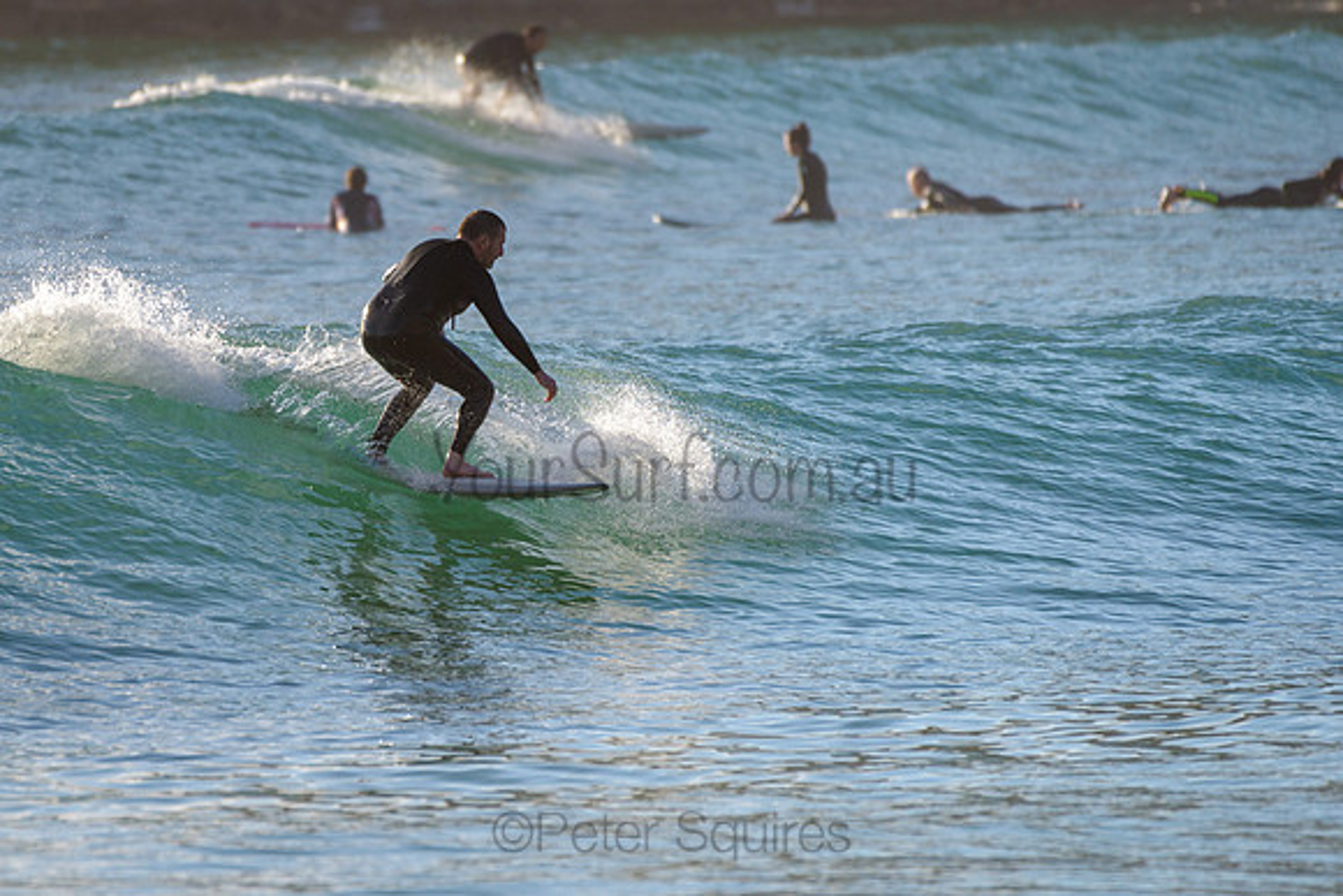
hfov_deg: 3.2
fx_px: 24117
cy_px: 488
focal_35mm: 646
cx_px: 475
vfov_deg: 2.1
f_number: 5.6
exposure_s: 1/2000
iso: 200
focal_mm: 500
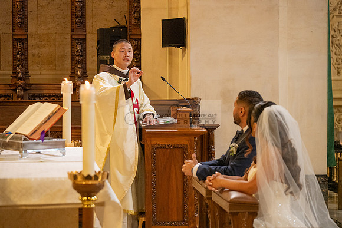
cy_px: 114
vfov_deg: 12.5
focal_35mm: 110
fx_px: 1045
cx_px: 171
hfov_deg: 18.6
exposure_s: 1/200
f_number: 4
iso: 3200
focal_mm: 110
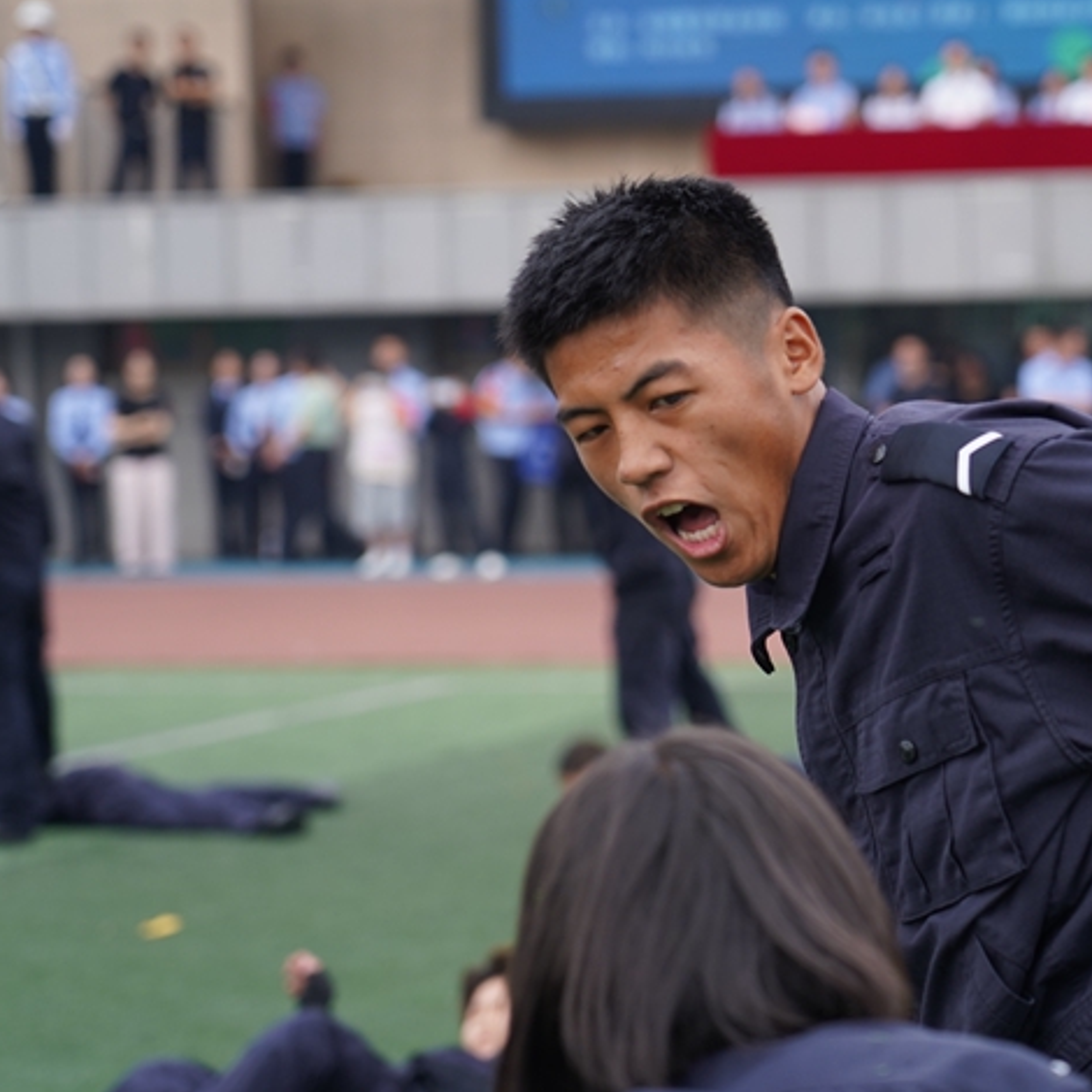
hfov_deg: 11.5
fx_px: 5425
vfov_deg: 11.5
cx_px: 783
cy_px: 484
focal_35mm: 152
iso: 320
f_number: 4.5
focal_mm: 105
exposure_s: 1/800
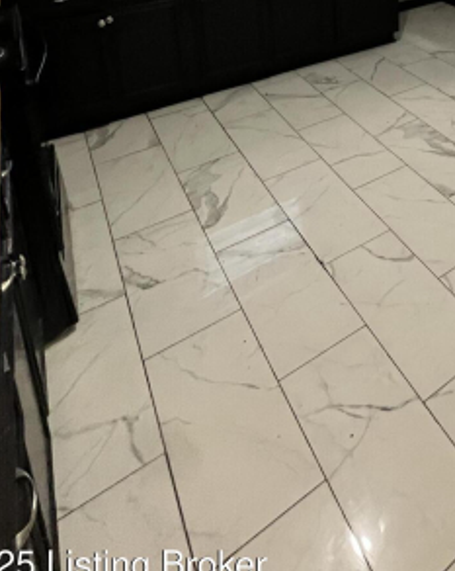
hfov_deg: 45.1
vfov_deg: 47.4
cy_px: -28
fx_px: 489
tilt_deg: -13.9
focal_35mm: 29
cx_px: 412
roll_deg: -0.2
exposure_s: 1/60
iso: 640
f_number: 1.8
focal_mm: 1.57
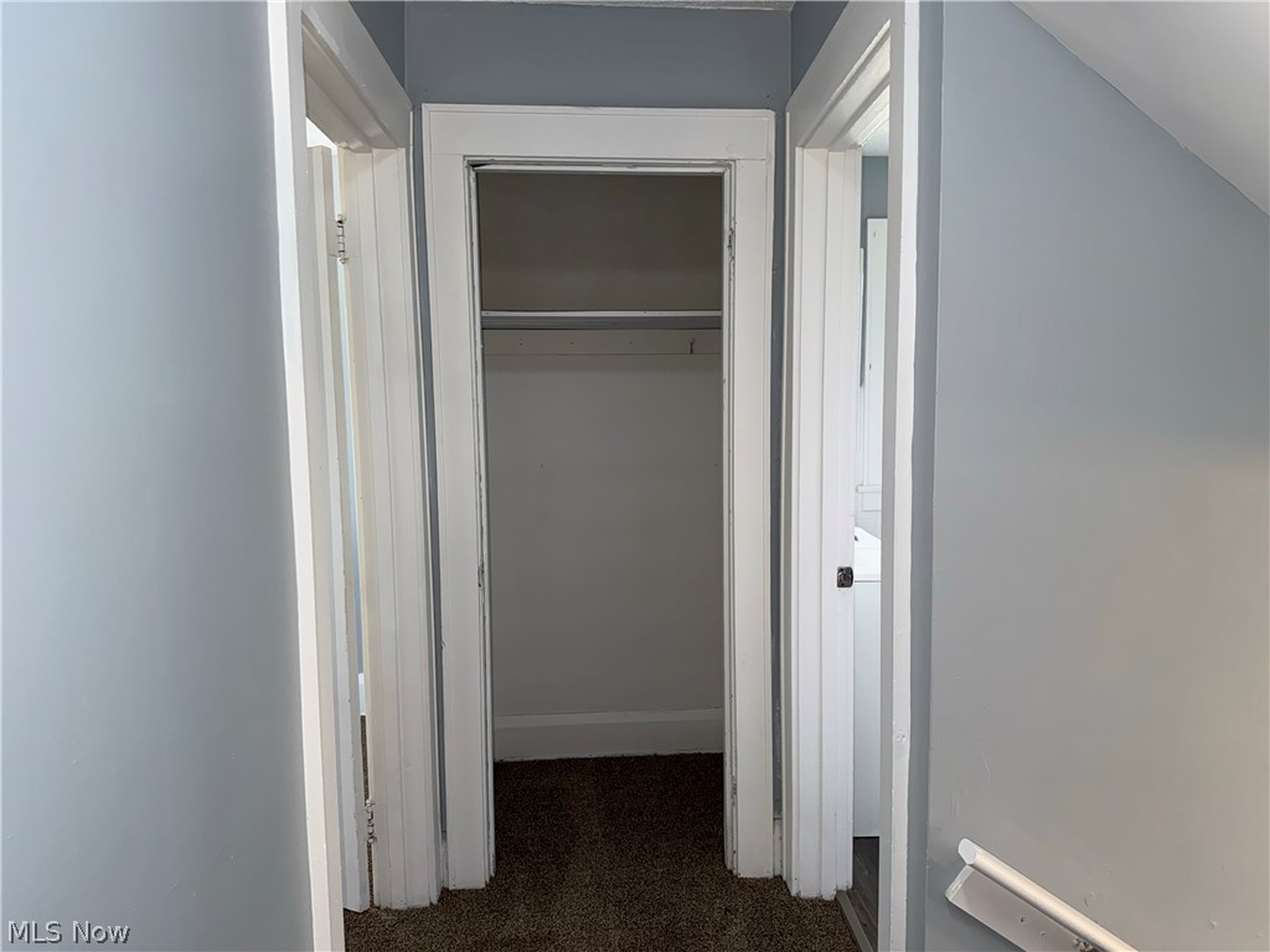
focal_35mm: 24
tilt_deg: -4.2
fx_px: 881
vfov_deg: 56.8
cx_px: 635
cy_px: 476
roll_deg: +0.4
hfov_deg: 71.6
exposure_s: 1/21
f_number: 1.78
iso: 50
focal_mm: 6.76
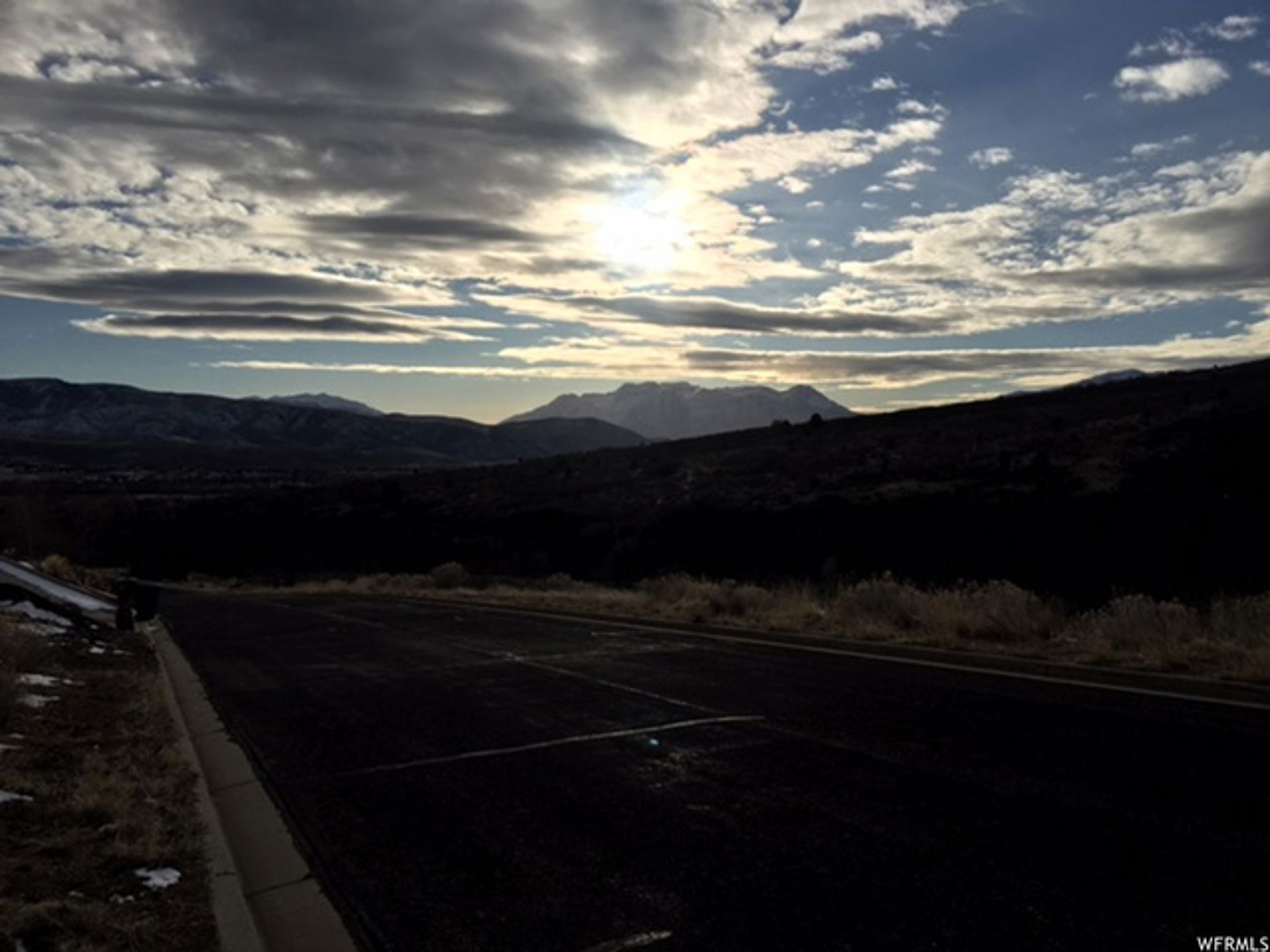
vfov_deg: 48.2
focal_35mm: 29
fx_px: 1064
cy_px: 476
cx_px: 635
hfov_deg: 61.7
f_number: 2.2
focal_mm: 4.15
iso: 25
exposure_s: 1/6993
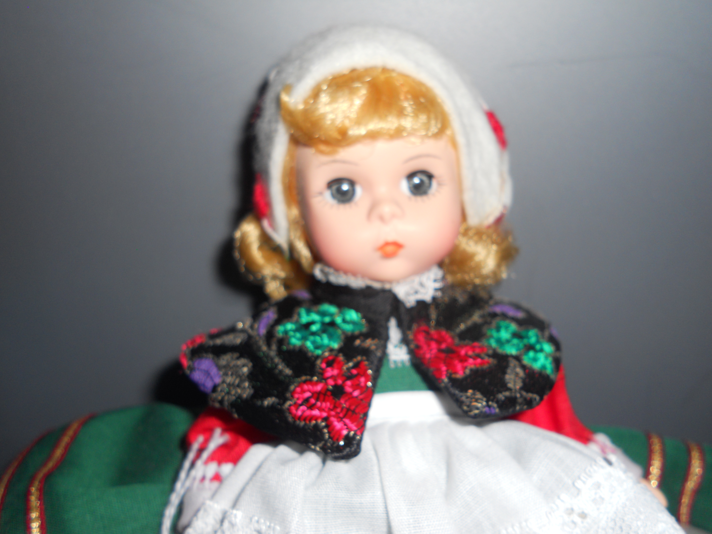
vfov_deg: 44.2
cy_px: 267
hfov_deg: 56.8
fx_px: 658
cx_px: 356
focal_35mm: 32
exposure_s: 1/25
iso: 80
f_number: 8.8
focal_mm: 5.8
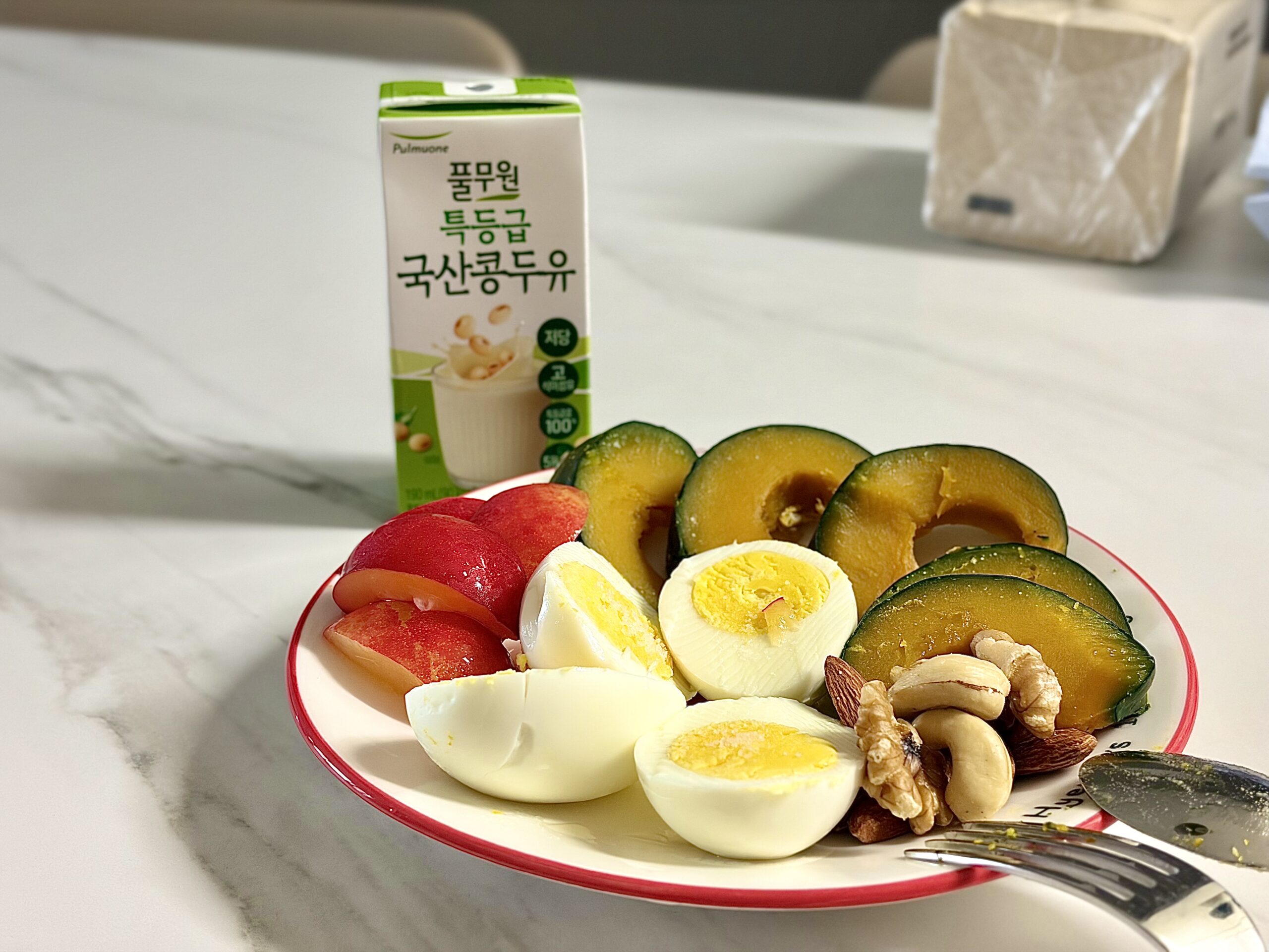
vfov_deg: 28.0
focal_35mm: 52
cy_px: 476
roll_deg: +0.3
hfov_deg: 36.8
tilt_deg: -23.0
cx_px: 634
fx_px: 1906
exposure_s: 1/60
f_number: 1.6
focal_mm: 5.96
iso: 125
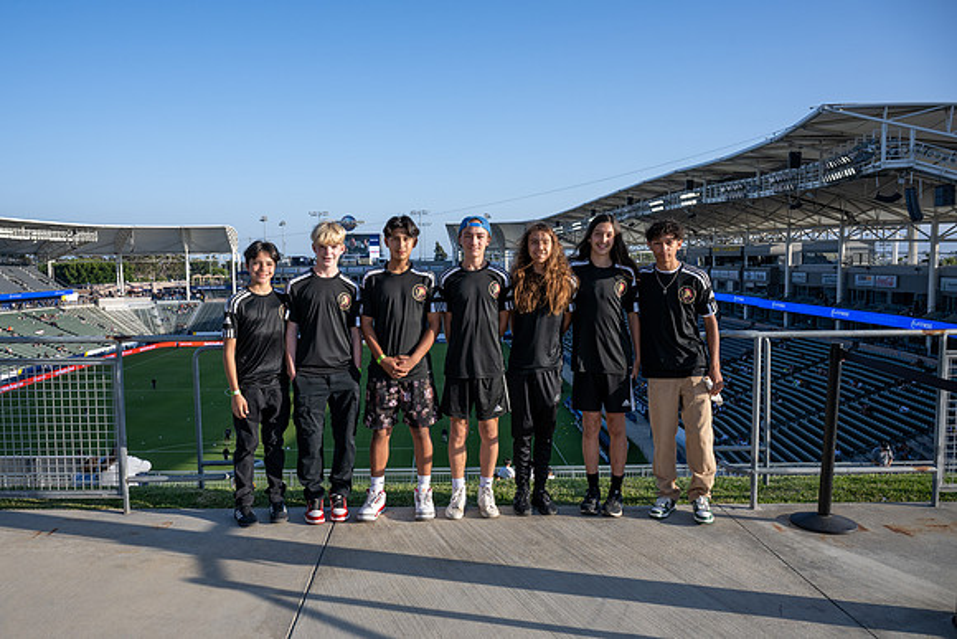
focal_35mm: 29
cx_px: 436
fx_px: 768
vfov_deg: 45.2
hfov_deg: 63.8
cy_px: 320
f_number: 8
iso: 280
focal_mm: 26.5
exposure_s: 1/400
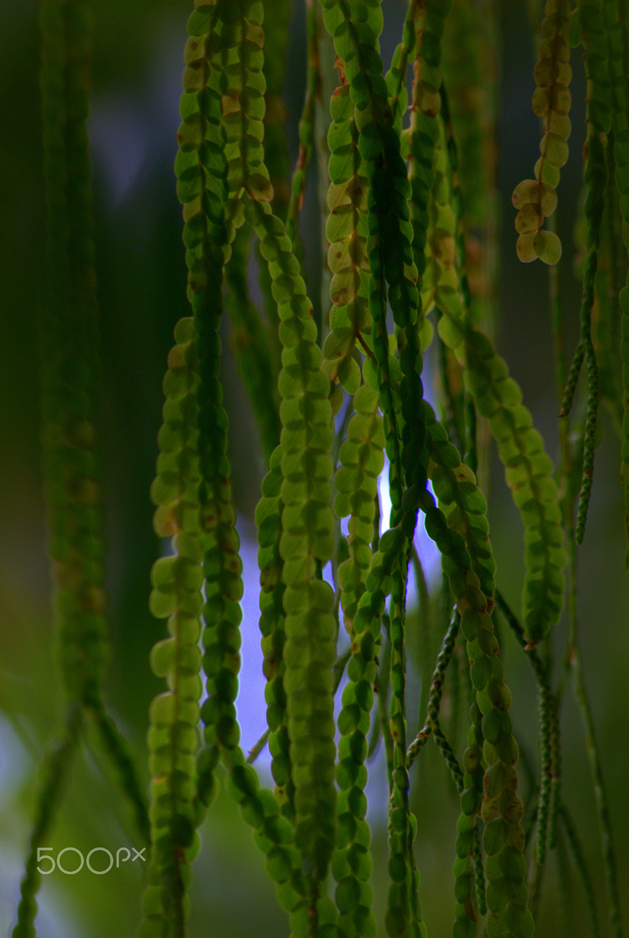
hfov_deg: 4.7
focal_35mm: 292
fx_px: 7639
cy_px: 469
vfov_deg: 7.0
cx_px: 314
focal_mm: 195
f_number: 4.8
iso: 400
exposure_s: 1/100
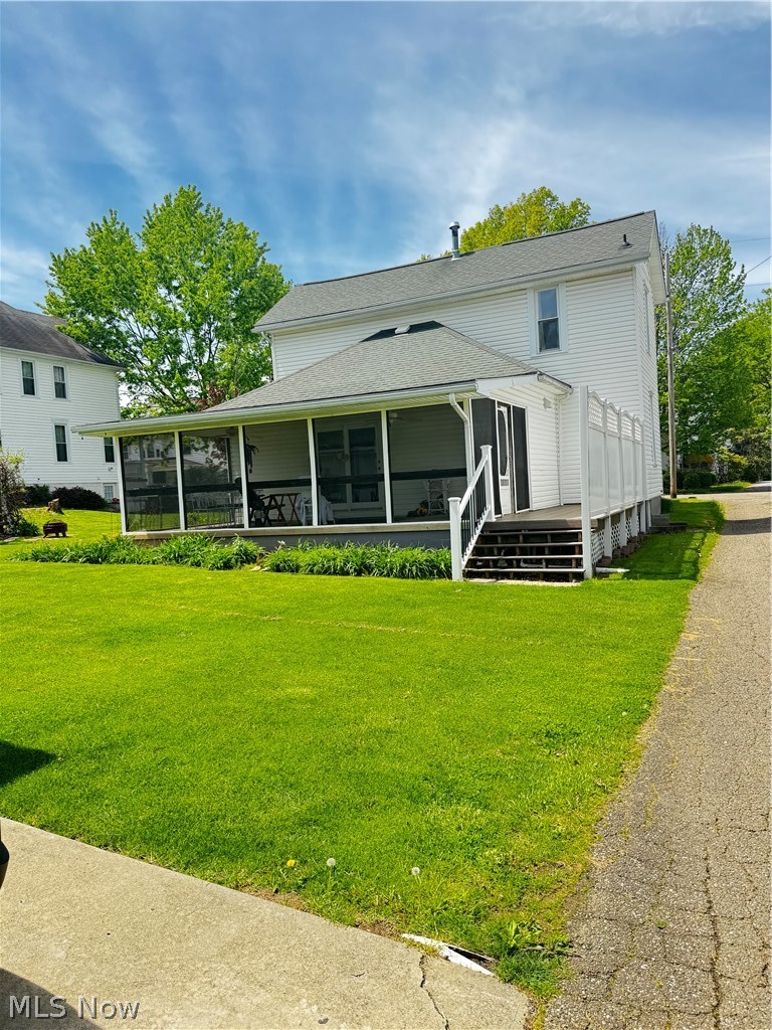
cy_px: 515
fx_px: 714
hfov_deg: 56.8
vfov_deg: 71.6
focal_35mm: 24
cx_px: 386
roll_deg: +4.0
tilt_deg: -2.3
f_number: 1.78
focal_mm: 6.76
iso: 80
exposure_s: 1/853
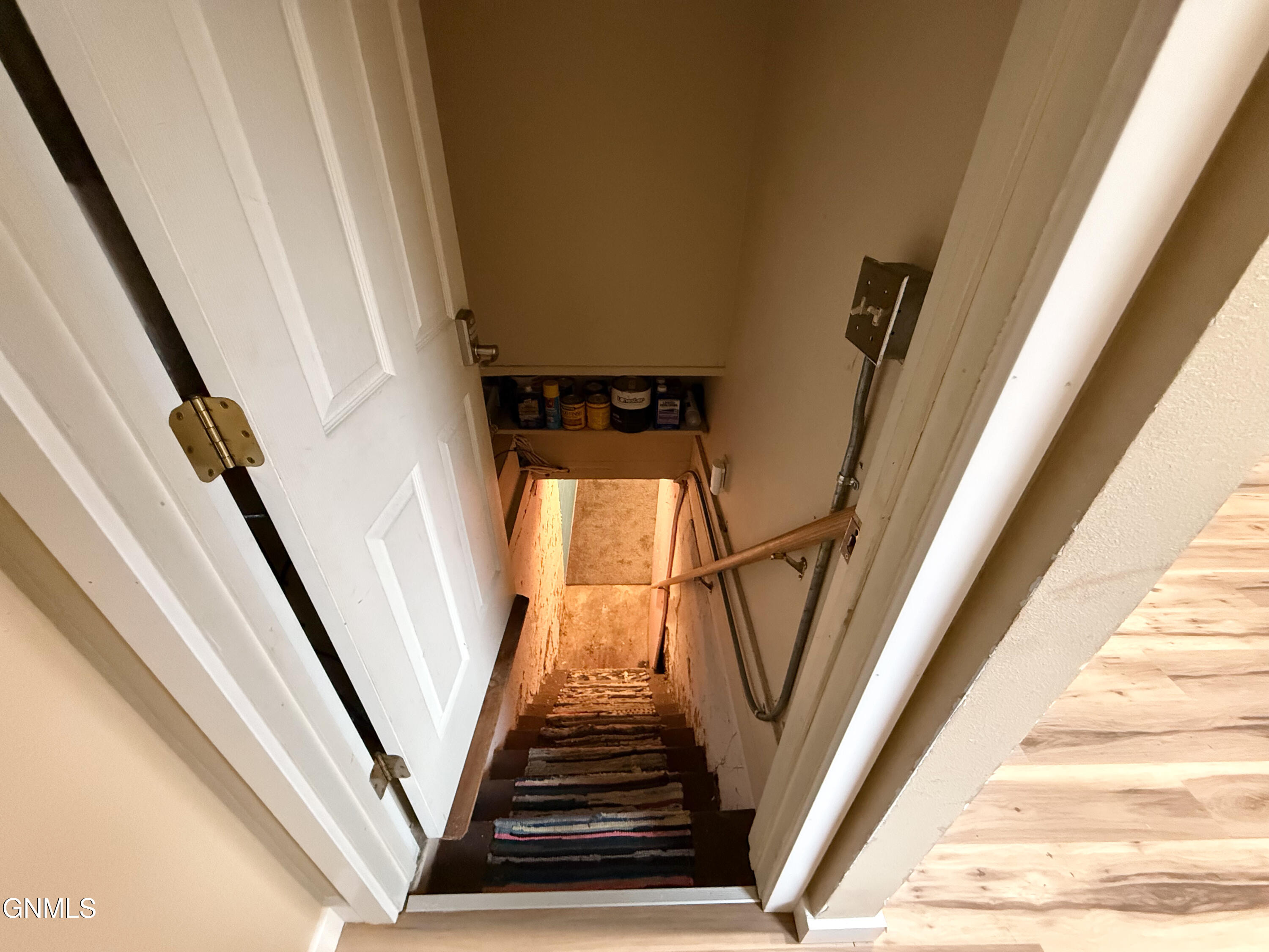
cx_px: 634
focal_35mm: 14
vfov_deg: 85.7
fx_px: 513
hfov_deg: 102.1
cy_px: 476
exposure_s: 1/60
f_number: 2.2
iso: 1000
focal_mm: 2.22
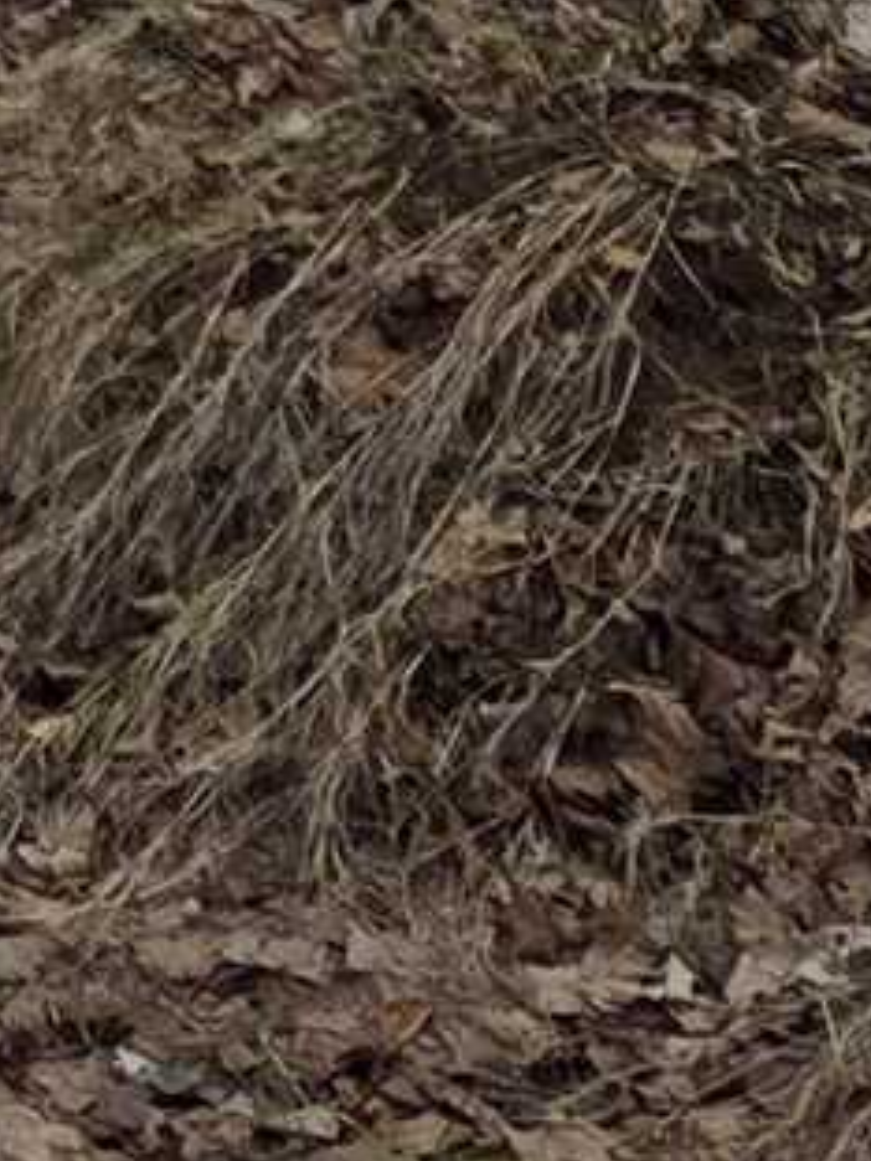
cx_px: -2010
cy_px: -1678
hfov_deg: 7.4
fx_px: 5703
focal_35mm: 170
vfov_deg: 10.1
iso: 80
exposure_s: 1/4021
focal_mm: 5.4
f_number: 1.8
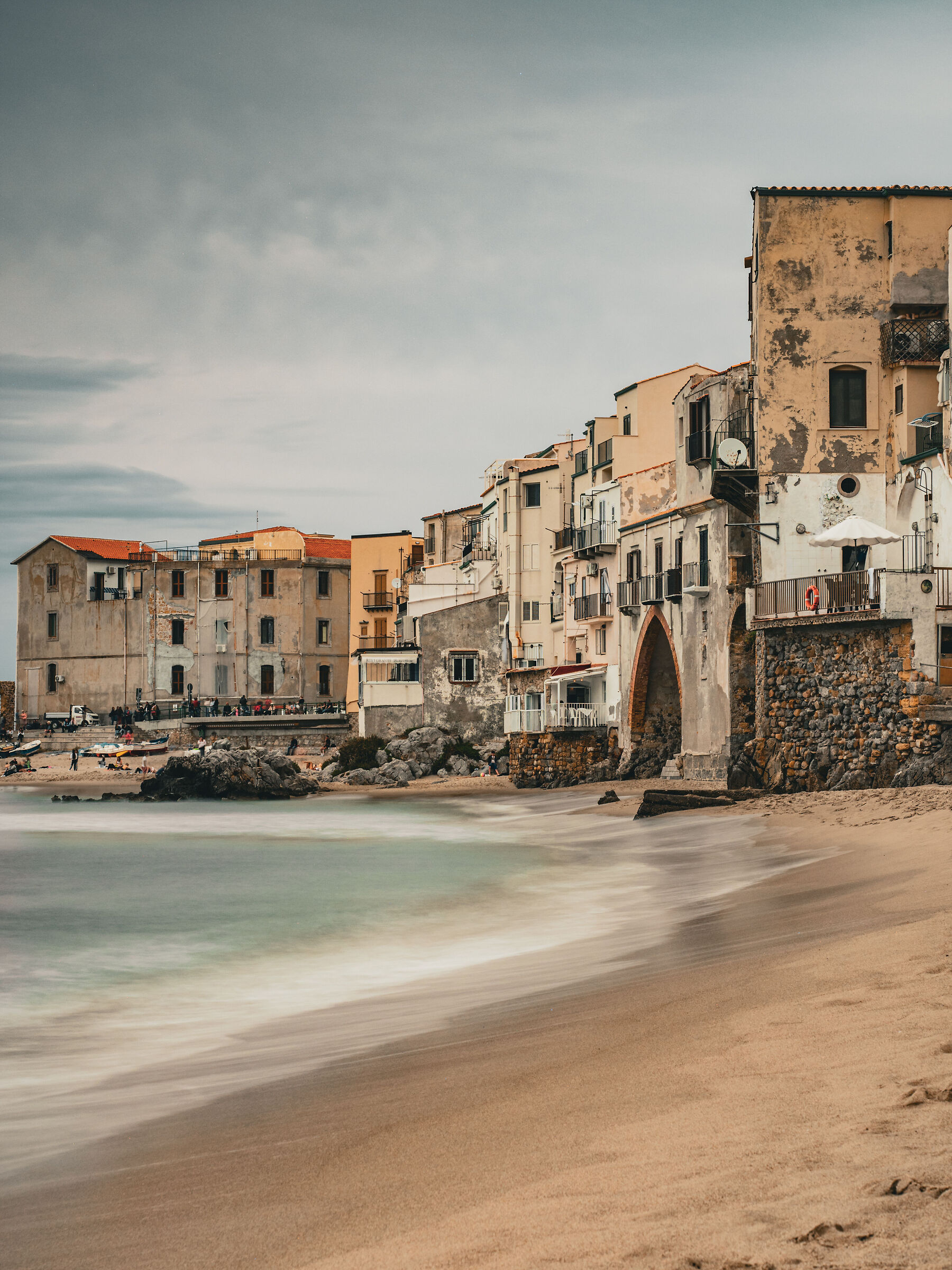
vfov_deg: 24.4
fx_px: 2934
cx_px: 476
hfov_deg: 18.4
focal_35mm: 80
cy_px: 635
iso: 100
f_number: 8
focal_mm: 40
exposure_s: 10
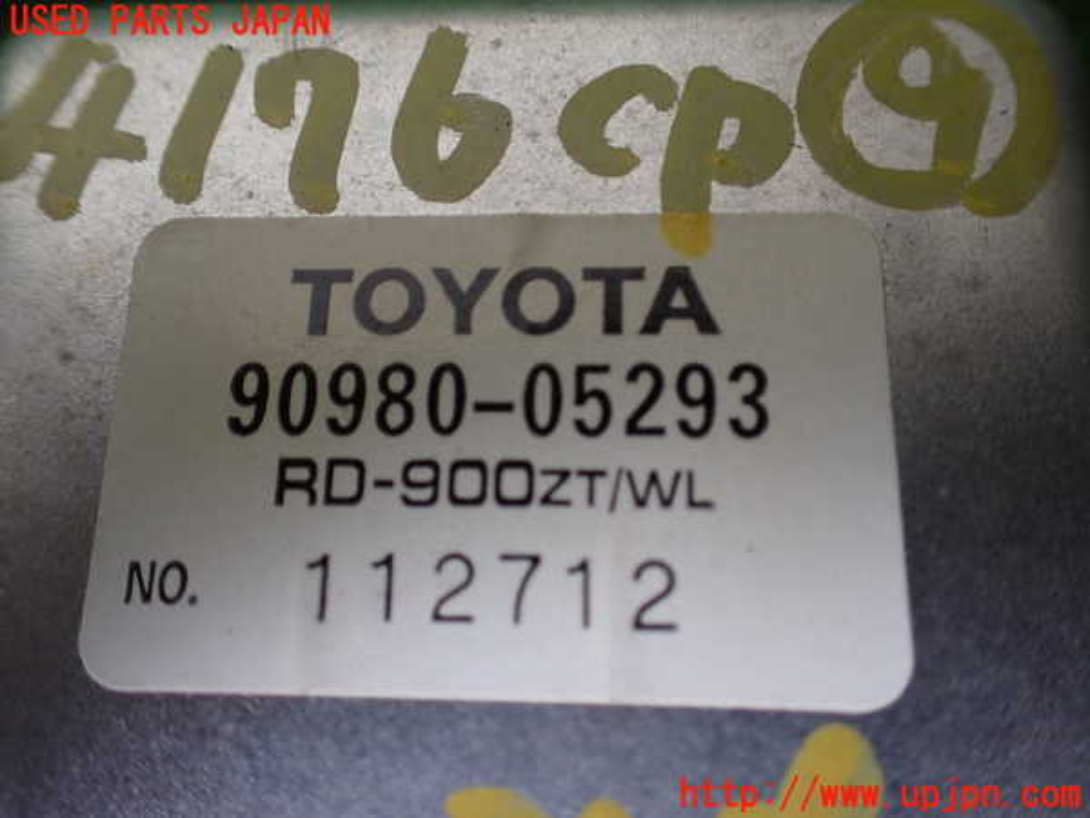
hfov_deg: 60.0
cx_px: 545
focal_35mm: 30
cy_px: 409
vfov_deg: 46.8
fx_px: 945
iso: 200
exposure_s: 1/125
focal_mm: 5.4
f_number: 2.3
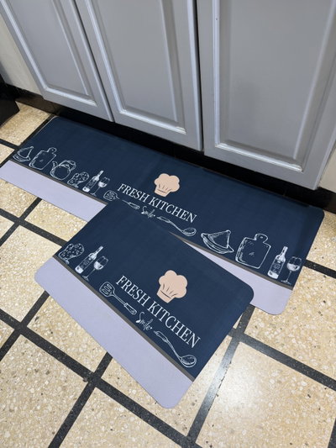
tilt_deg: -57.1
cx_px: 168
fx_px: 310
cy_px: 224
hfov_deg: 56.8
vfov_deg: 71.6
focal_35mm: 24
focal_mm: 6.76
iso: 125
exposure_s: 1/50
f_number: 1.78
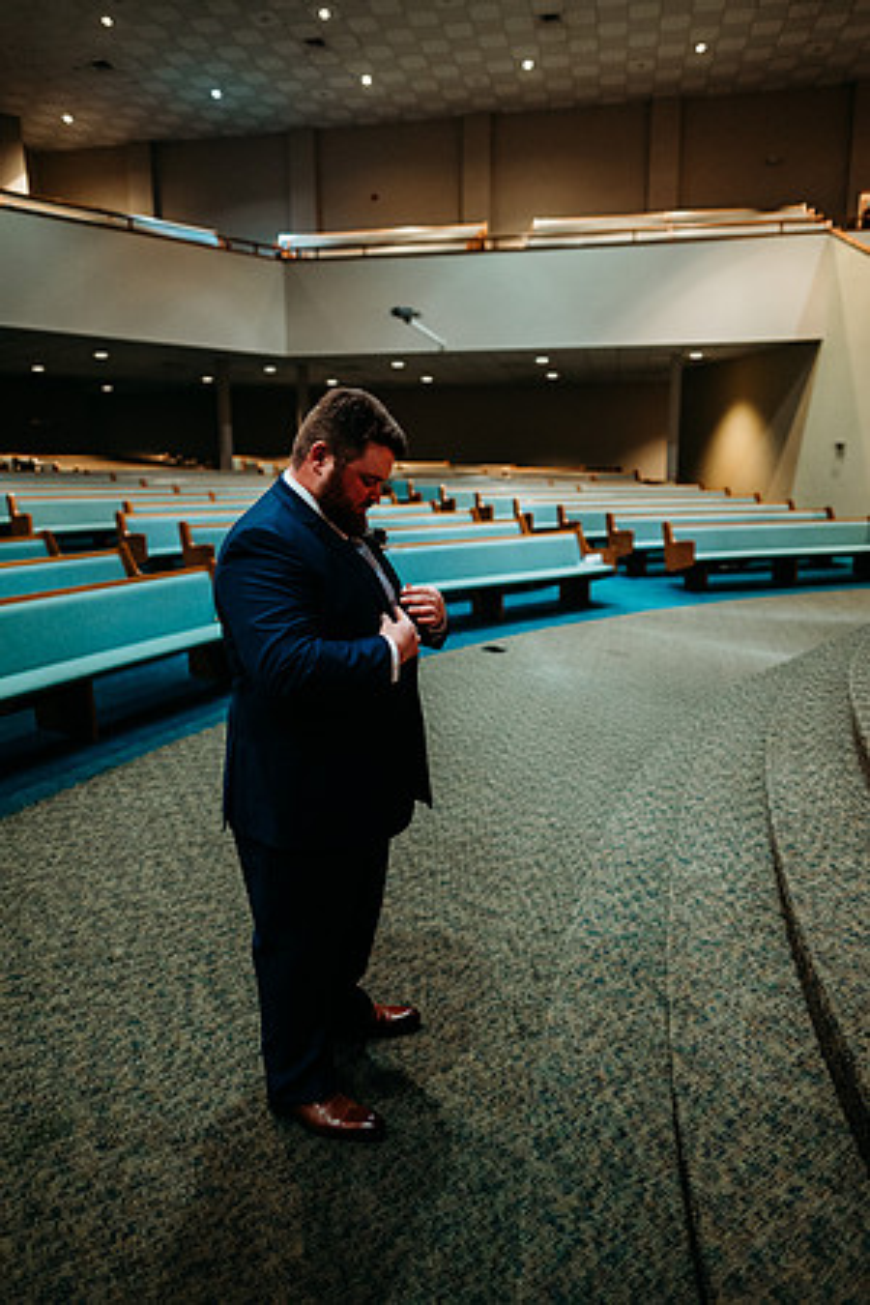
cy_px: 652
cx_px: 435
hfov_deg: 53.1
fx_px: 870
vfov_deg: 73.7
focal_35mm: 24
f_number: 1.8
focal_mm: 24
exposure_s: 1/200
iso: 2500
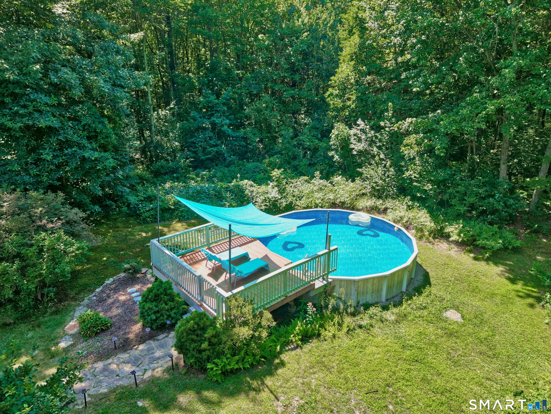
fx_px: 382
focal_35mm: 24
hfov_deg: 71.6
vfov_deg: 56.8
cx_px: 276
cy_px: 207
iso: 200
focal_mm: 8.7
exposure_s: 1/400
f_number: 1.8
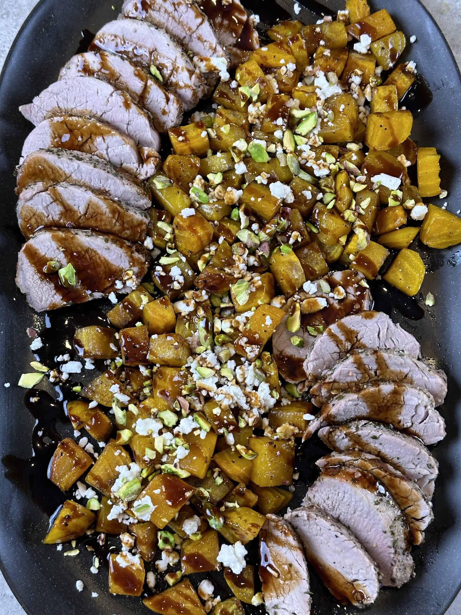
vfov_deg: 39.7
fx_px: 852
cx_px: 230
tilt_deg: -77.3
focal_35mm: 48
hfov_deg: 30.3
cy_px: 308
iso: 64
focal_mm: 6.86
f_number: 1.78
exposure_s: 1/60
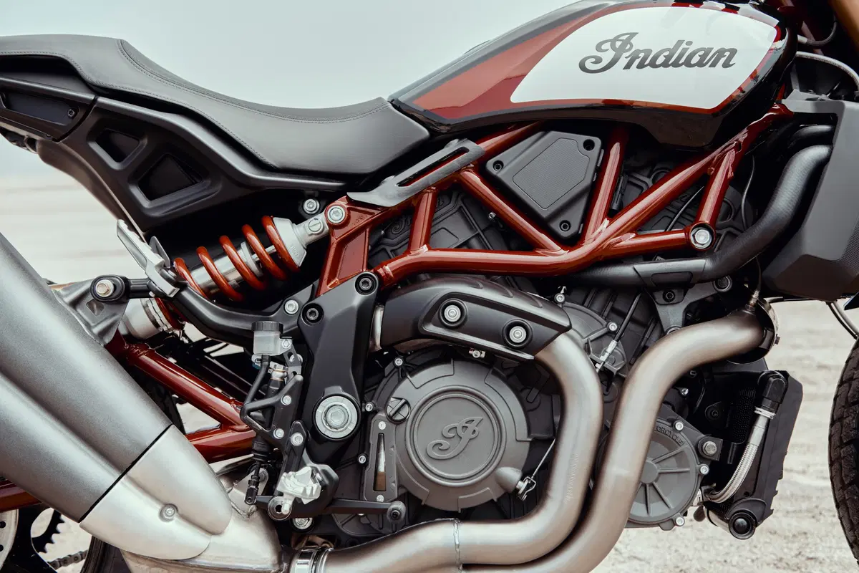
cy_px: 286
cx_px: 430
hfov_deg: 42.7
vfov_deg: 29.2
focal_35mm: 46
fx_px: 1098
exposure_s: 1/1000
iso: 160
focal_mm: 46
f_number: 4
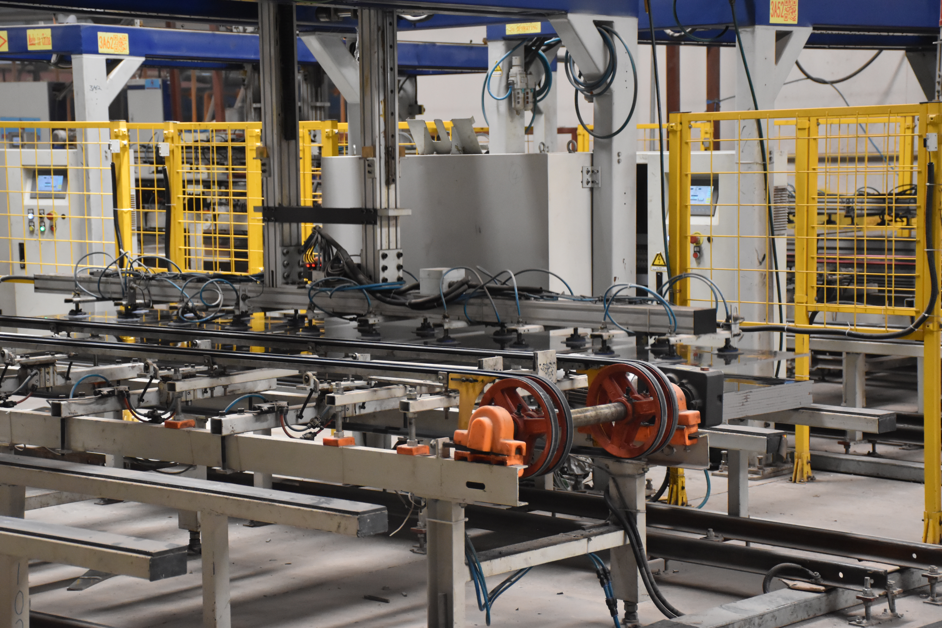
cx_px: 471
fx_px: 2041
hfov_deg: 26.0
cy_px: 314
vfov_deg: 17.5
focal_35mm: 78
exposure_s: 1/60
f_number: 4.8
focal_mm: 52
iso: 2800
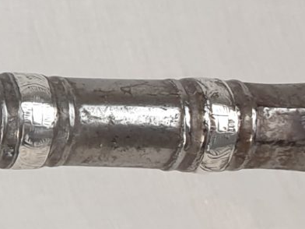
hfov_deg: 9.5
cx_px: -552
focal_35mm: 170
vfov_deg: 8.7
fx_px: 1498
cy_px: 119
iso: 80
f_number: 2.4
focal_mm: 4.3
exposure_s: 1/100
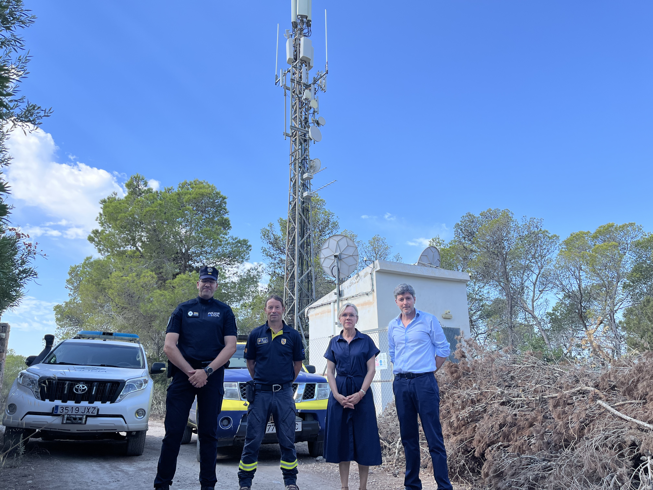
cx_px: 326
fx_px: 490
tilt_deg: +15.6
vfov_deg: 53.1
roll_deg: +1.3
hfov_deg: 67.3
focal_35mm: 26
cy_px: 245
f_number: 1.6
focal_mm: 5.1
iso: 50
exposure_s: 1/1623
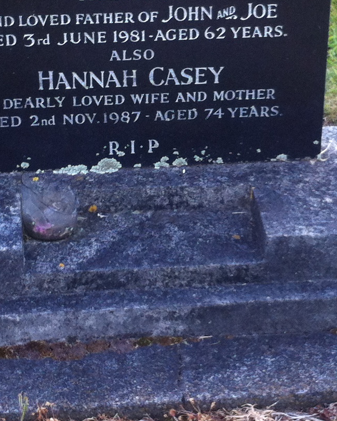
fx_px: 1359
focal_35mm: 109
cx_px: 169
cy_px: 165
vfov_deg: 17.6
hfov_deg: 14.1
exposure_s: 1/169
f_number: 2.8
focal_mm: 3.85
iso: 80
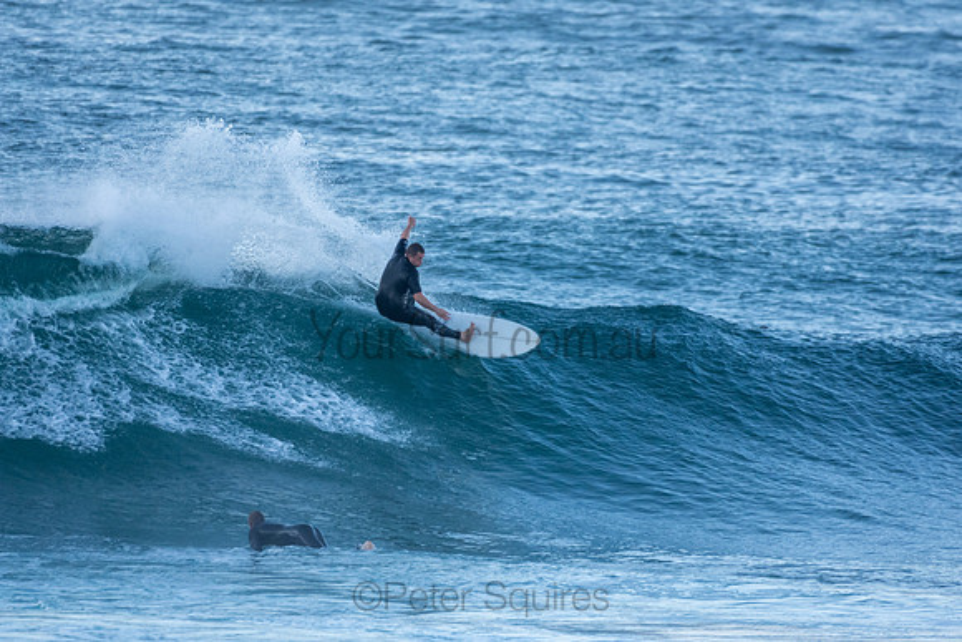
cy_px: 321
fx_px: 20045
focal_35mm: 750
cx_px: 481
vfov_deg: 1.8
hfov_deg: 2.7
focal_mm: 500
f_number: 5.6
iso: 1250
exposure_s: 1/1600
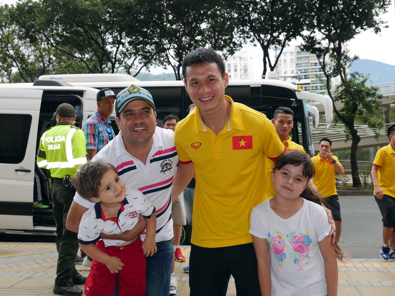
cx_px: 199
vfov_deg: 35.1
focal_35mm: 41
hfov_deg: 45.8
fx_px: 468
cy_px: 148
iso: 200
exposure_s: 1/250
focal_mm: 20
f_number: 4
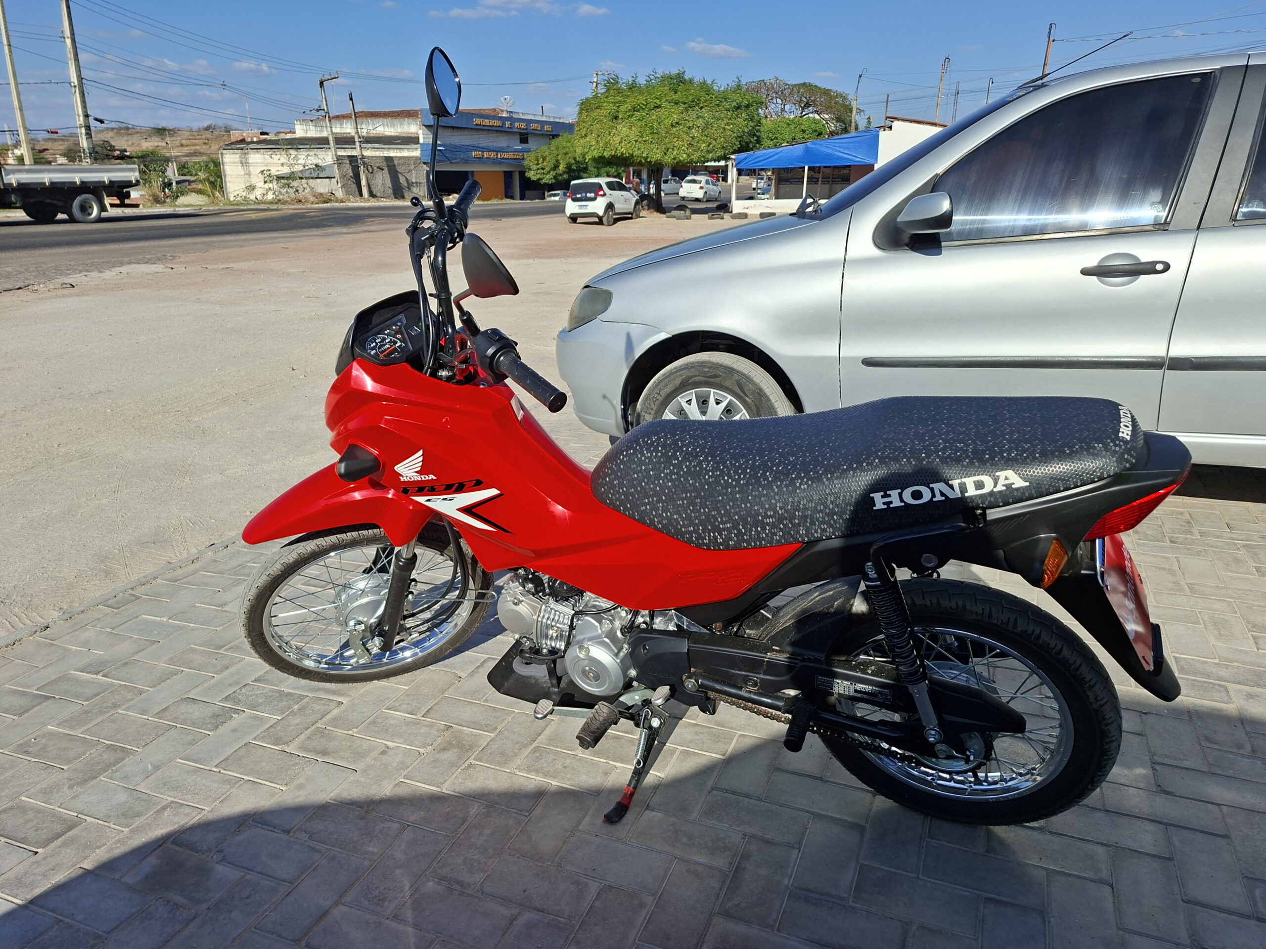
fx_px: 841
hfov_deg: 73.9
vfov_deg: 58.9
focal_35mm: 23
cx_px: 633
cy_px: 474
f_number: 1.8
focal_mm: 5.54
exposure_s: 1/3937
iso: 50
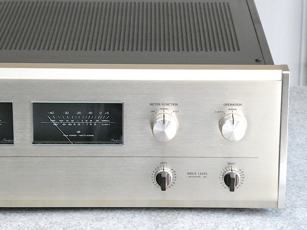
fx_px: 1268
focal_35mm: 143
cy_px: 115
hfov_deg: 13.8
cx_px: 154
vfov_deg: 10.4
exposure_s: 1/80
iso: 1600
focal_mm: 25.6
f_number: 5.6
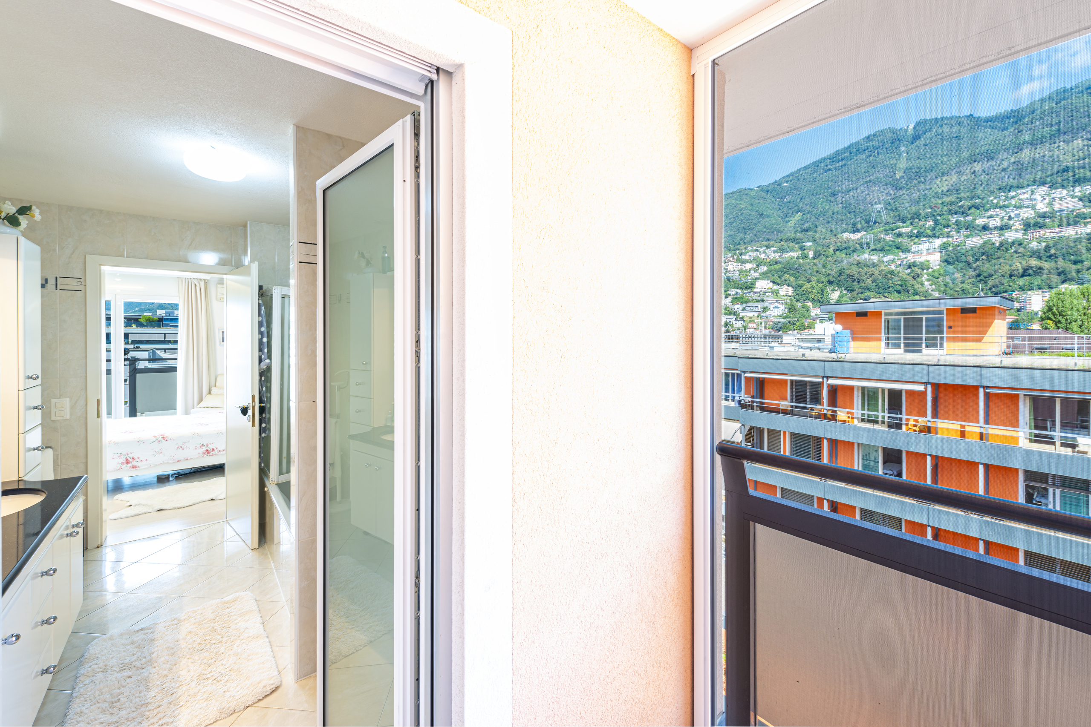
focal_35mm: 14
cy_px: 364
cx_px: 546
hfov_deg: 104.3
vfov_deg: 81.2
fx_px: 424
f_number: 9
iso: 100
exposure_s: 1/1.25
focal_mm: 14
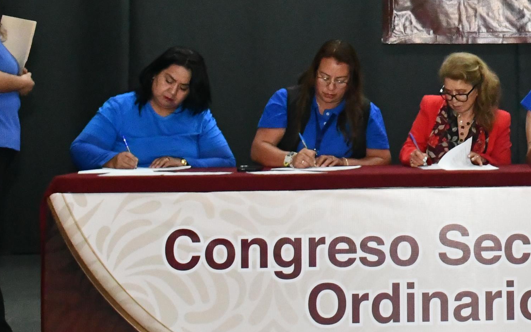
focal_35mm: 111
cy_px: -2
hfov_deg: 18.1
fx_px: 1607
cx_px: 591
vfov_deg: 11.7
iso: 6400
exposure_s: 1/100
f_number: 9
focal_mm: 26
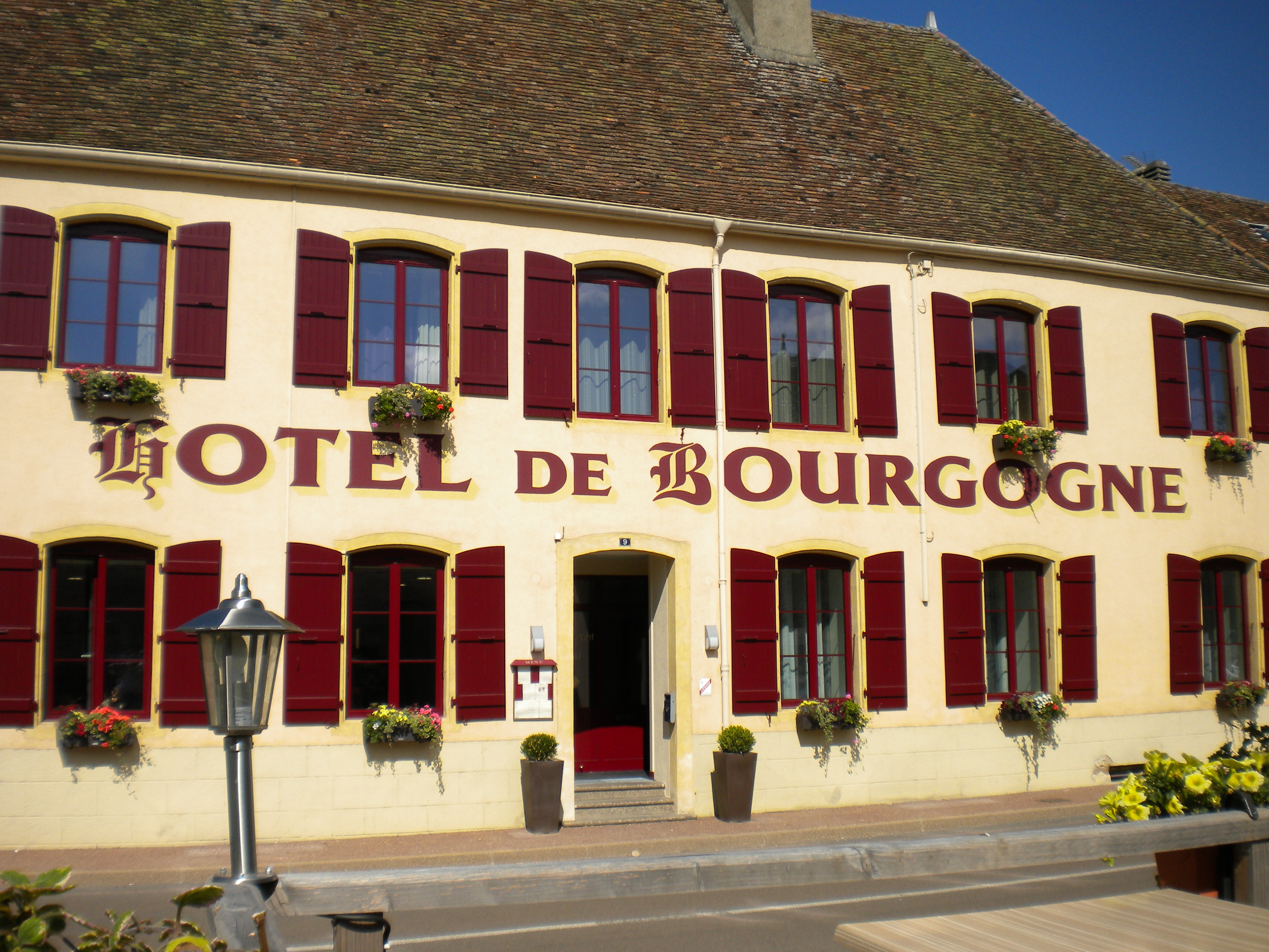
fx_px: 1283
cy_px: 476
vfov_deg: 40.7
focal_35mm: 35
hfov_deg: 52.6
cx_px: 634
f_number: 4.6
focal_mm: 6.3
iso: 80
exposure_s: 1/1000
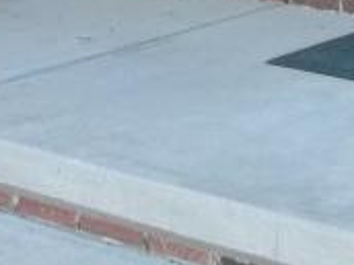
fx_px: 2015
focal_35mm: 197
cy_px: -359
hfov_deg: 10.0
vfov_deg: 7.1
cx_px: 107
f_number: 3.3
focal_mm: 5.9
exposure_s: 1/80
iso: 64
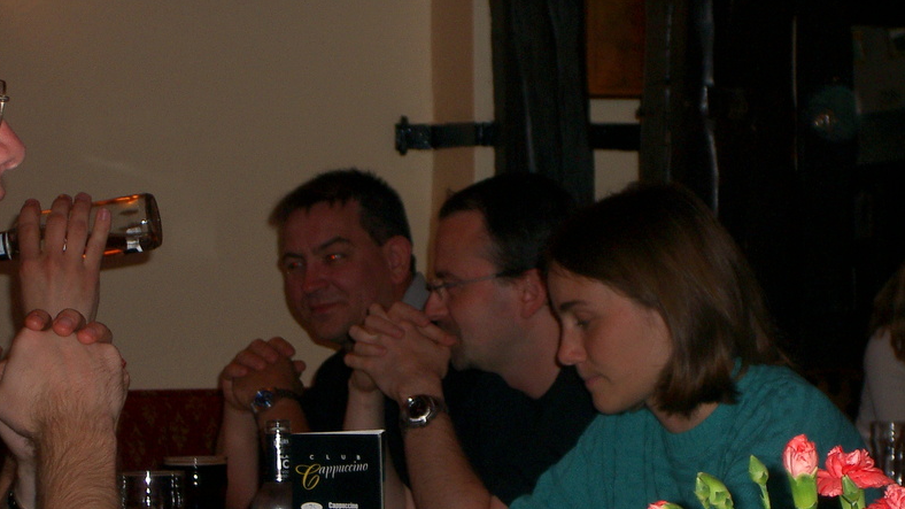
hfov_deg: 18.6
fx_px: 2759
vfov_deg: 10.5
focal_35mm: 115
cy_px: 301
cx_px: 451
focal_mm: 17.4
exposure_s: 1/40
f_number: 4.8
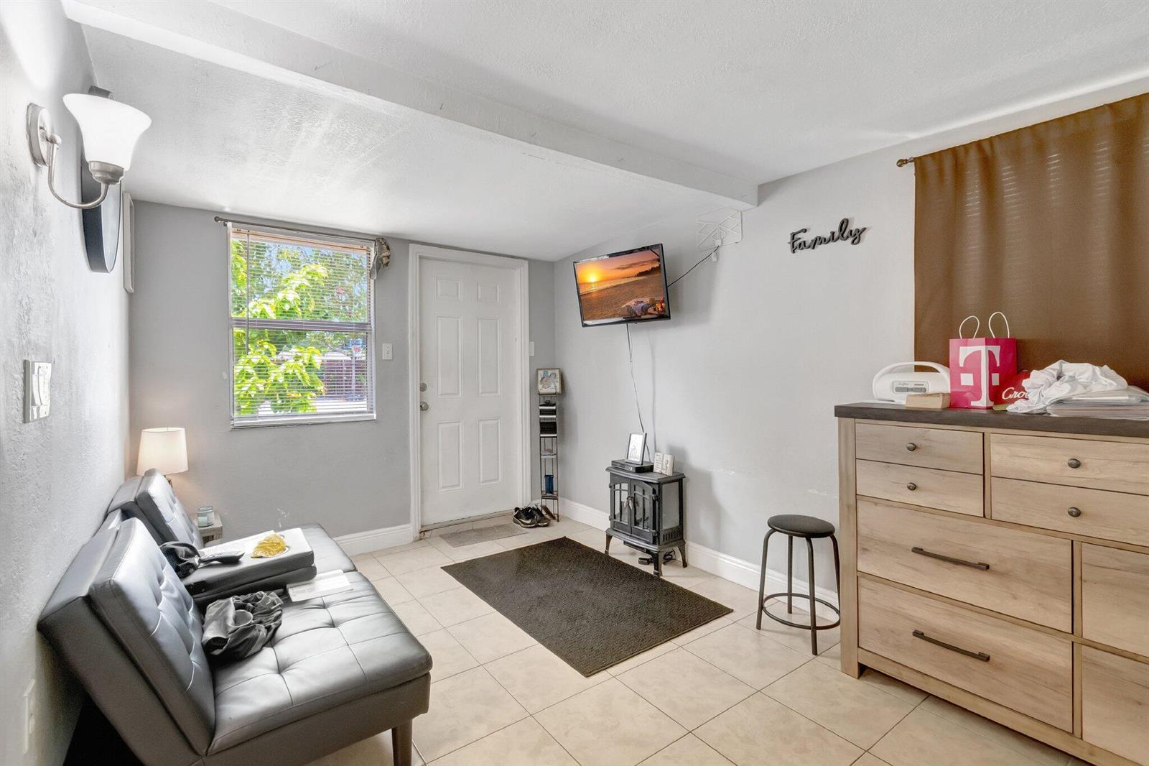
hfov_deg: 100.4
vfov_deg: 77.3
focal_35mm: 15
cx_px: 574
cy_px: 383
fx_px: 479
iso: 4000
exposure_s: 1/15
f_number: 8
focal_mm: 10
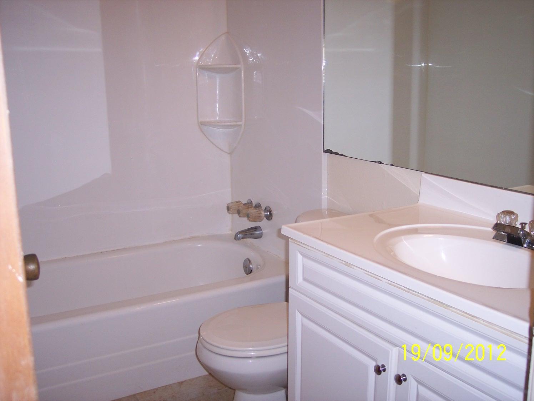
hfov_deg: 47.9
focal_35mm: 39
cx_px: 267
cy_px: 200
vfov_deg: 36.8
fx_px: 602
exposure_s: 1/60
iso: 100
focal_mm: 8
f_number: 2.8
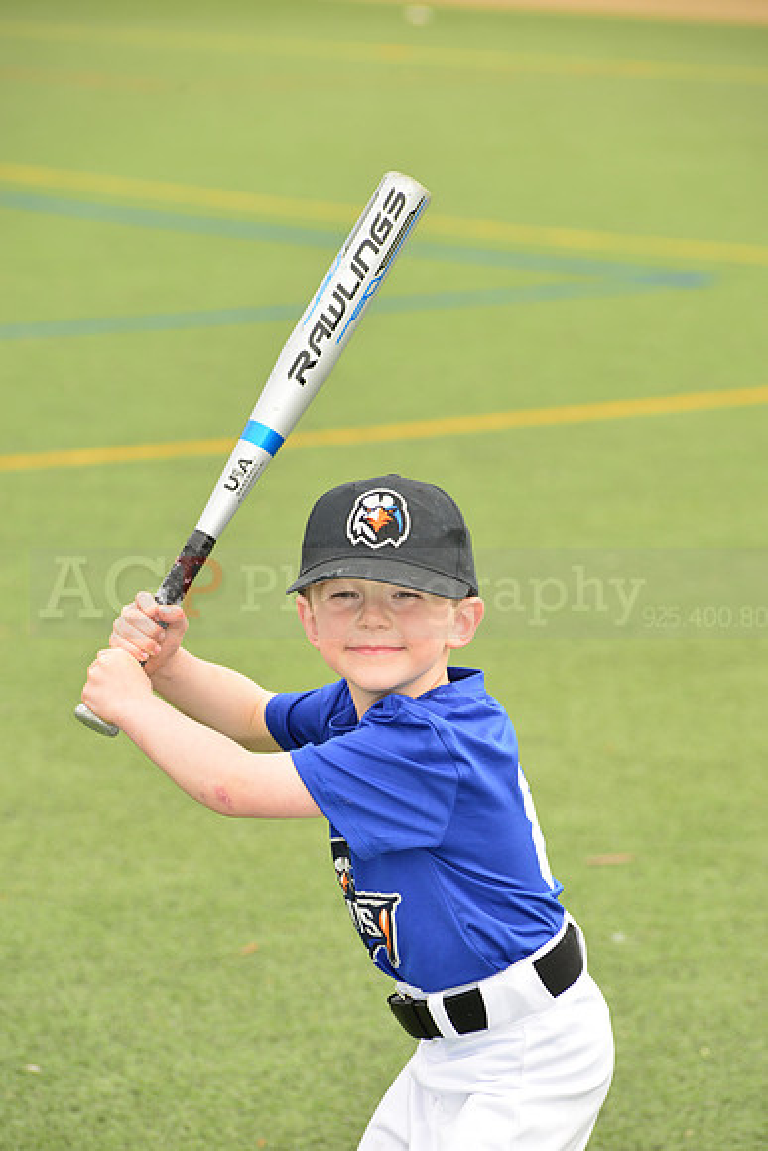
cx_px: 384
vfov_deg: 12.8
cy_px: 576
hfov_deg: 8.6
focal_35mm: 160
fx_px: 5117
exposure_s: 1/200
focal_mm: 160
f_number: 8
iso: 250
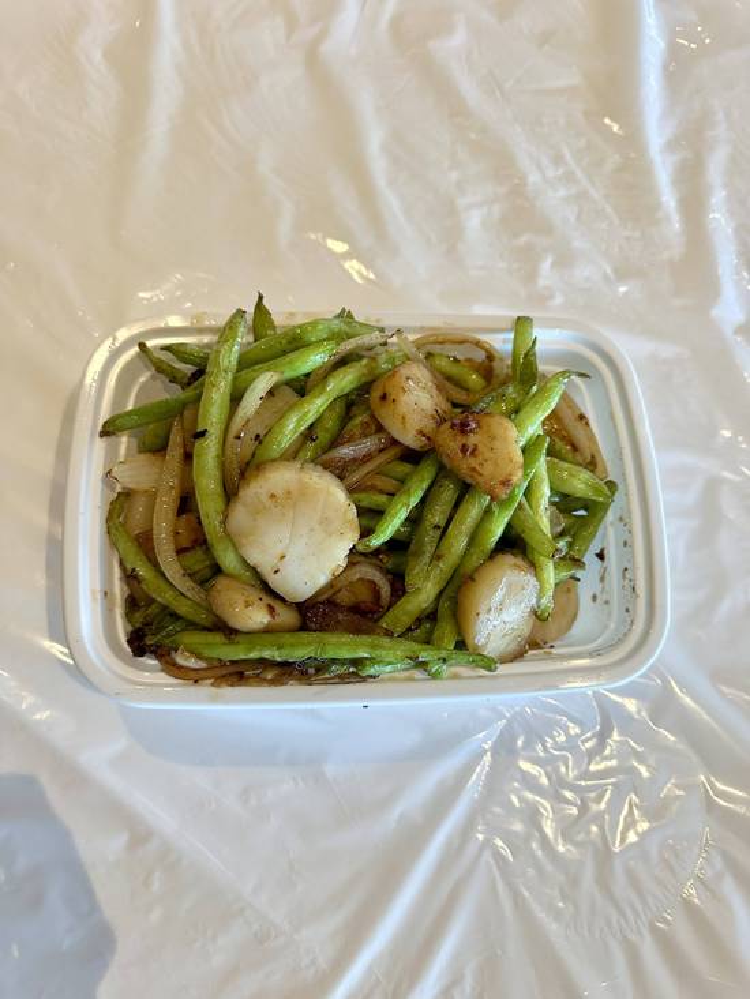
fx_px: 693
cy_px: 500
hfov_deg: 56.8
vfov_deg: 71.6
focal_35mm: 24
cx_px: 375
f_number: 1.78
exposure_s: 1/120
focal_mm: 6.86
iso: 200
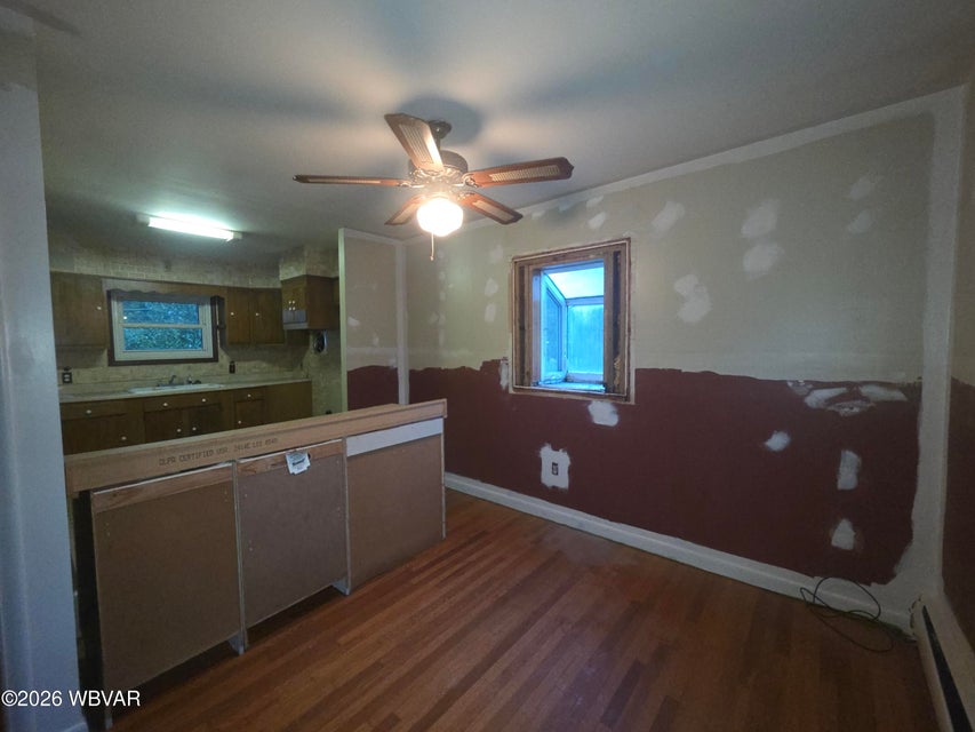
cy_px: 366
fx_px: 366
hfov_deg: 106.2
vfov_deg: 89.9
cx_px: 488
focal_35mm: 13
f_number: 2.2
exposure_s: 1/30
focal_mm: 2.2
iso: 400
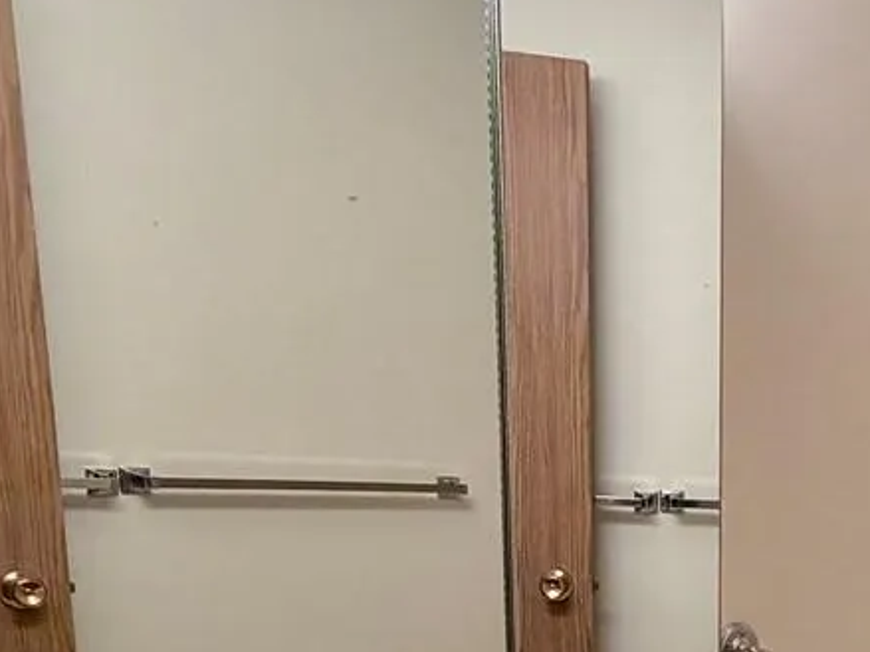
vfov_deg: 26.0
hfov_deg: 32.0
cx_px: 1011
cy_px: 749
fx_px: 1281
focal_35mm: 51
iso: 250
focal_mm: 2.22
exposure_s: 1/120
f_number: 2.2
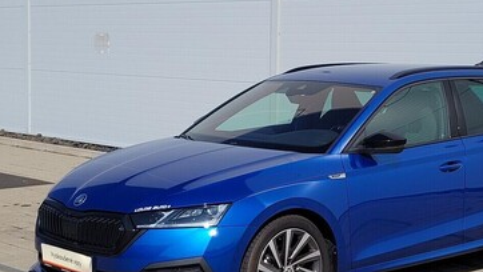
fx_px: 551
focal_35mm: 43
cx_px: 323
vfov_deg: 27.6
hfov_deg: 46.6
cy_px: 174
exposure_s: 1/3956
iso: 40
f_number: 1.8
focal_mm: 5.4
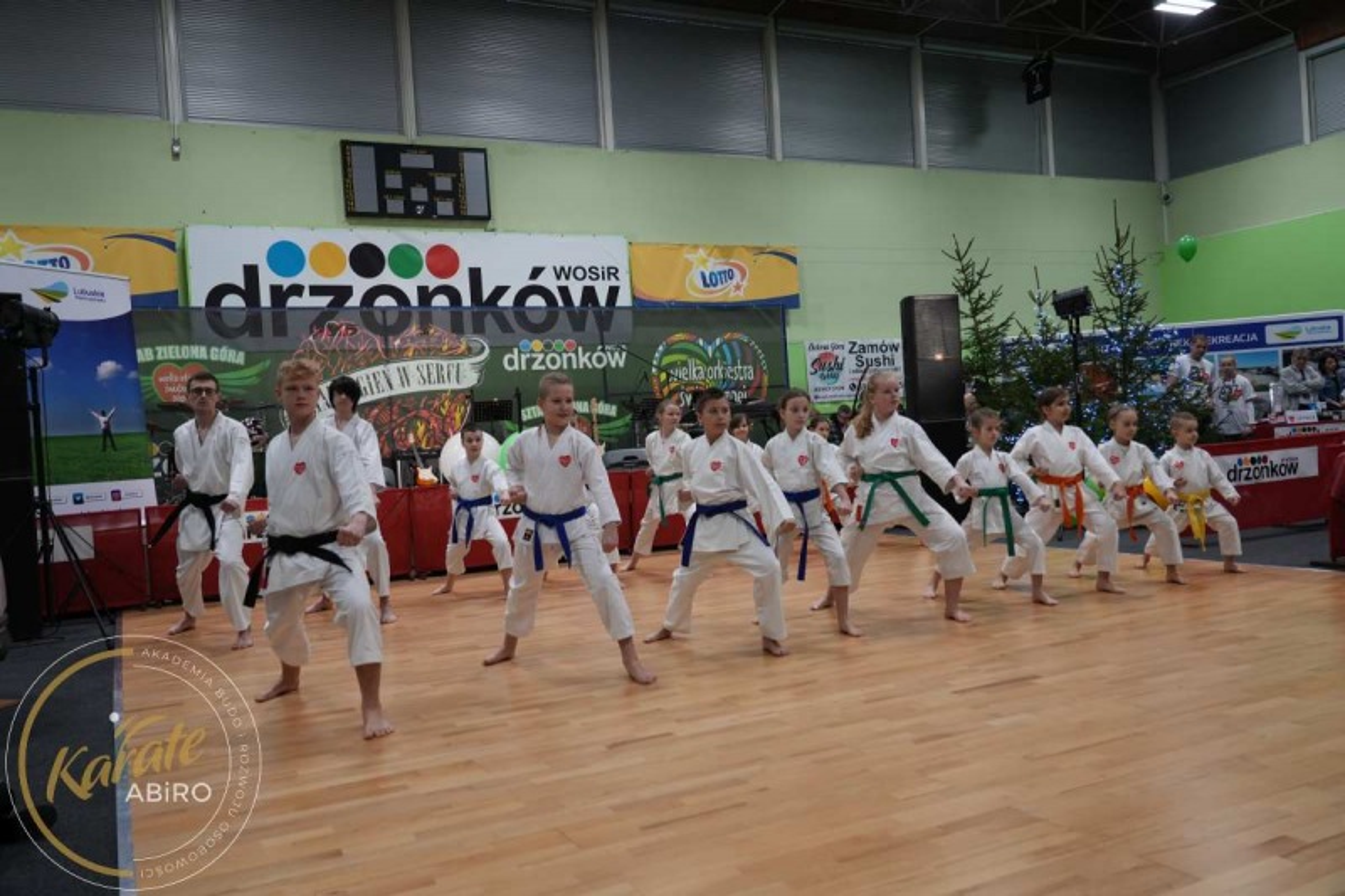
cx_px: 672
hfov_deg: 63.7
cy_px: 448
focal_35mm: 29
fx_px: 1083
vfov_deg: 44.9
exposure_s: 1/160
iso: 800
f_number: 4
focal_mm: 29
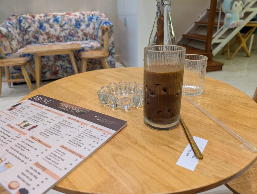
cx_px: 128
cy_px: 97
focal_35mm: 24
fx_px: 178
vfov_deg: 56.9
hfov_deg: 71.5
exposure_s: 1/100
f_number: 1.68
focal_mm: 6.9
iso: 414
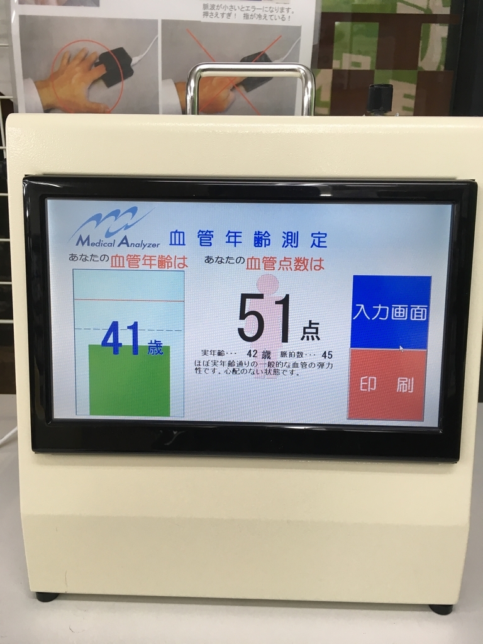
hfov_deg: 48.2
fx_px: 540
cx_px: 242
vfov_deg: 61.7
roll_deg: -0.4
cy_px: 322
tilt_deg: -16.2
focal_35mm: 29
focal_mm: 4.15
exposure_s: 1/30
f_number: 2.2
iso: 32
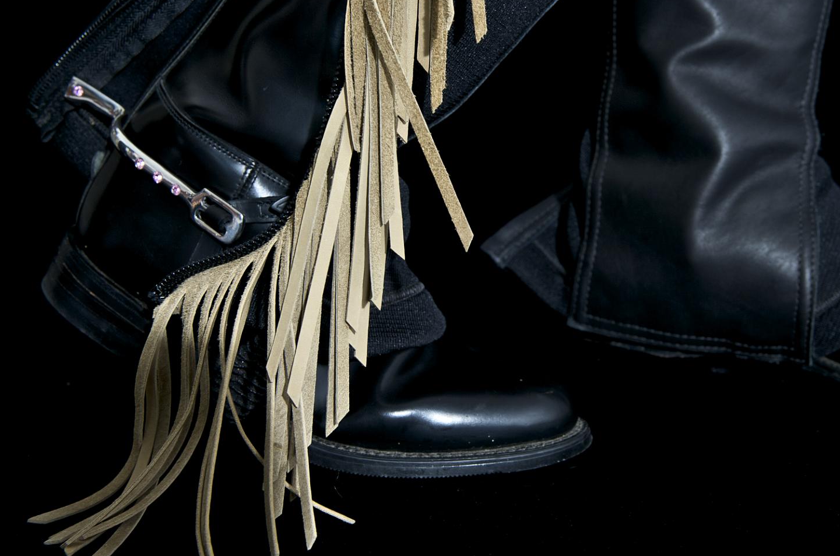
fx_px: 1257
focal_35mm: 54
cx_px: 526
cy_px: 258
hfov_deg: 36.7
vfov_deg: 24.9
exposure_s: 1/125
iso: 200
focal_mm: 38
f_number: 7.1
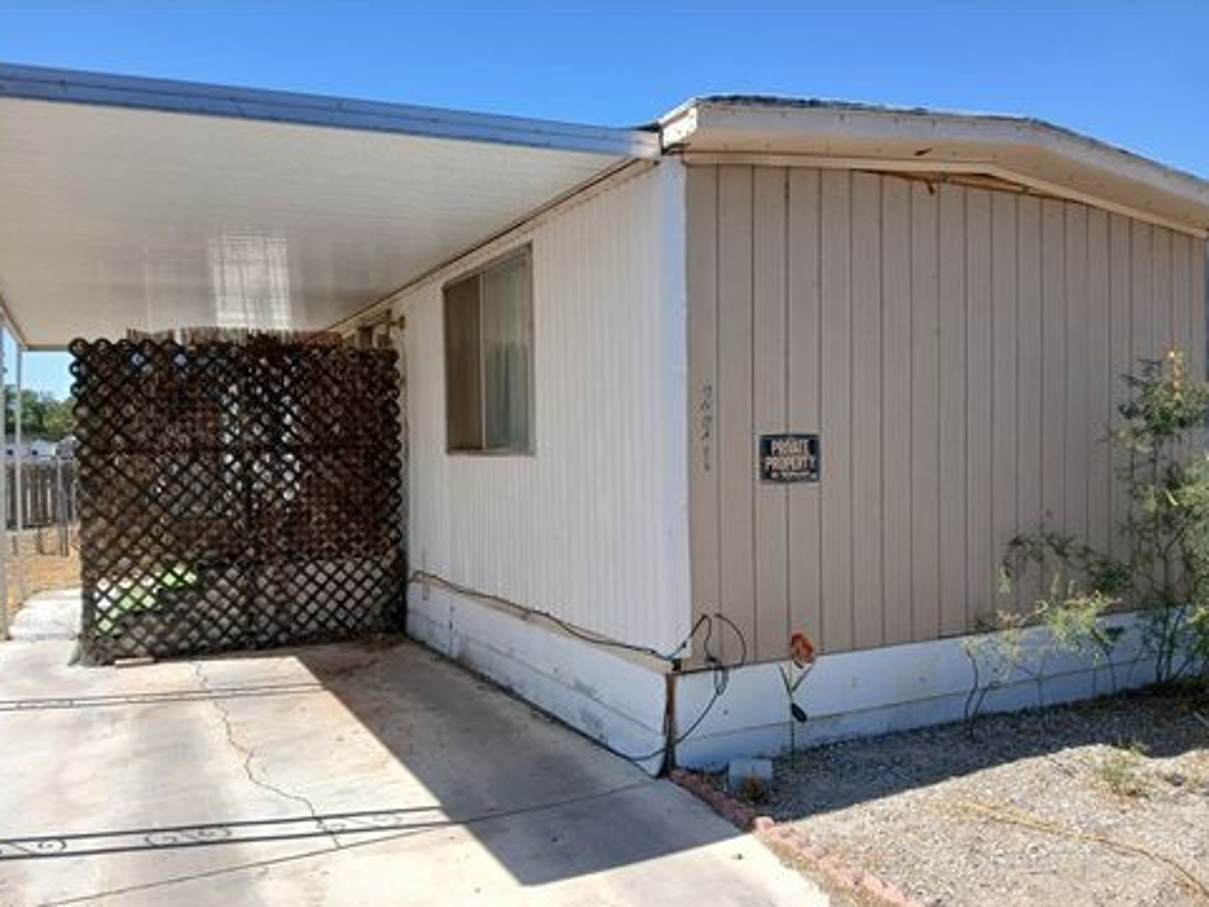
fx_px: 943
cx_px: 596
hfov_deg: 65.3
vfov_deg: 51.4
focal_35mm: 27
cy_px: 469
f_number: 1.8
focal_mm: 3.98
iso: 20
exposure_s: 1/483
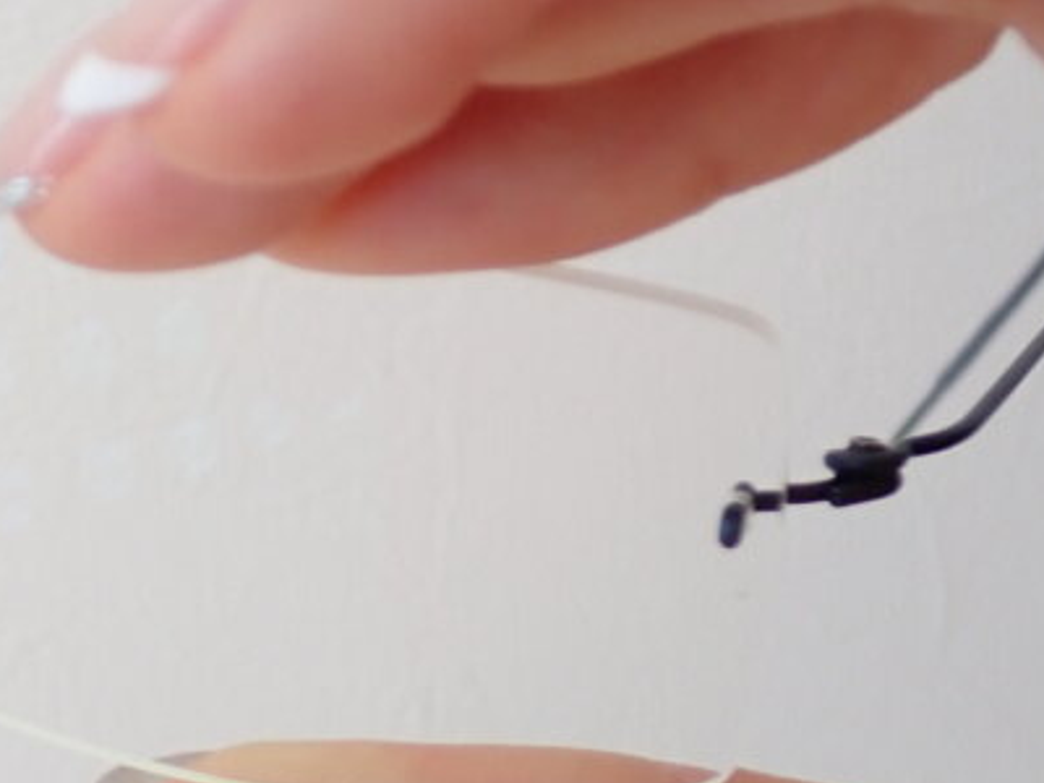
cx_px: -201
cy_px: 378
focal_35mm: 108
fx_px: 3257
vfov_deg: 13.7
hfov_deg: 17.4
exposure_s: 1/50
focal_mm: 6.37
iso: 200
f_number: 2.5
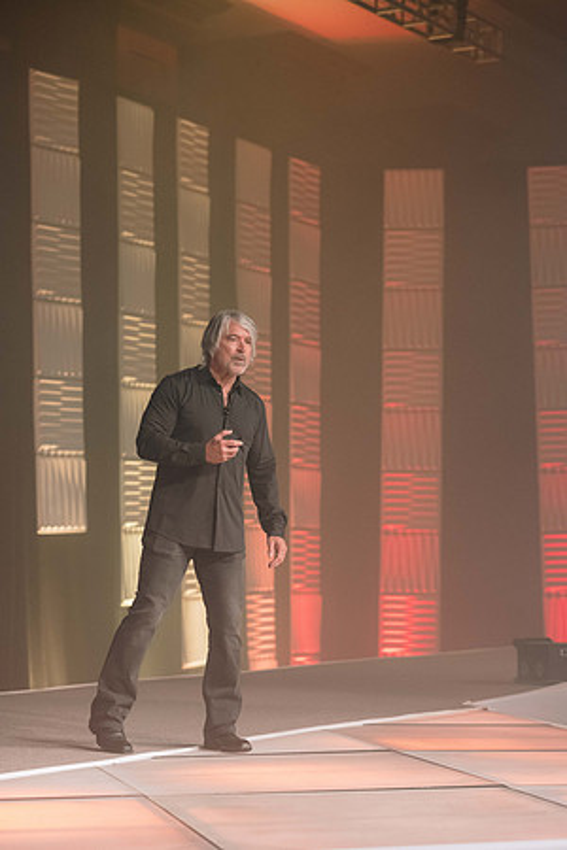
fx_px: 2008
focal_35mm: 85
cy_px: 425
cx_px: 284
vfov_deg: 23.9
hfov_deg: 16.1
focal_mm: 85
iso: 1000
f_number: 2.8
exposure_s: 1/200
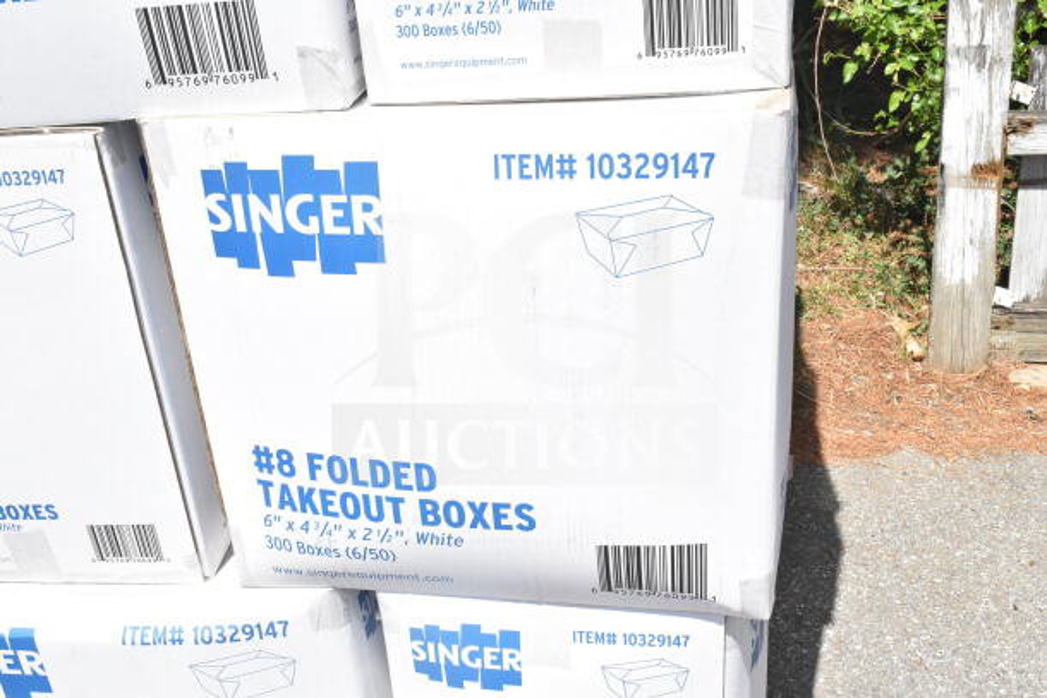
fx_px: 1178
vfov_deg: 33.0
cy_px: 349
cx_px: 524
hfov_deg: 47.9
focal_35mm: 40
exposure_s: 1/800
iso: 1600
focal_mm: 27
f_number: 14
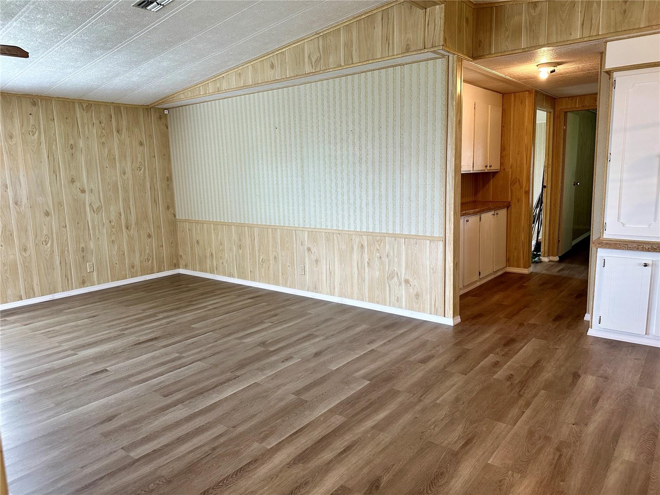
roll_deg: +1.7
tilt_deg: -8.3
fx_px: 458
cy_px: 248
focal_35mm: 24
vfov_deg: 56.8
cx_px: 330
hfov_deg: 71.6
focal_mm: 6.86
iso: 160
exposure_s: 1/120
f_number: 1.78
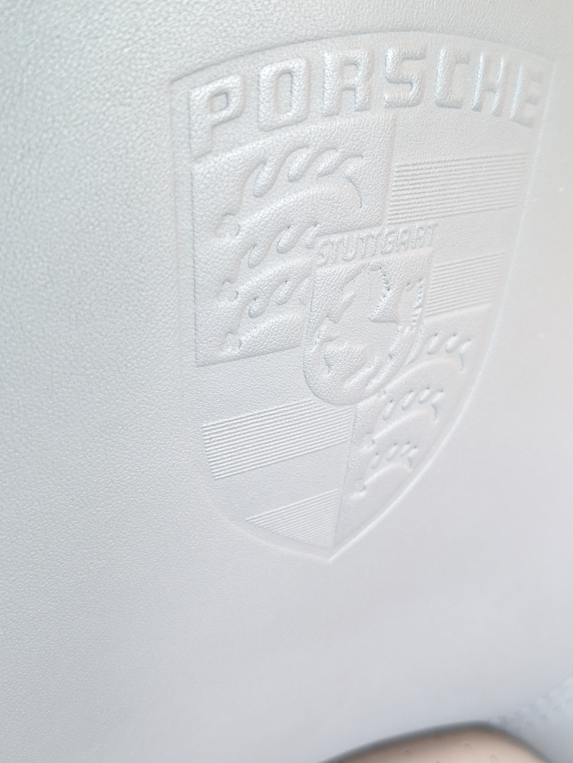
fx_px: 926
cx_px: 315
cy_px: 367
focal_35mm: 42
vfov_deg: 44.8
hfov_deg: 34.4
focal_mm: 6.9
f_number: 1.68
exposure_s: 1/120
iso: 652
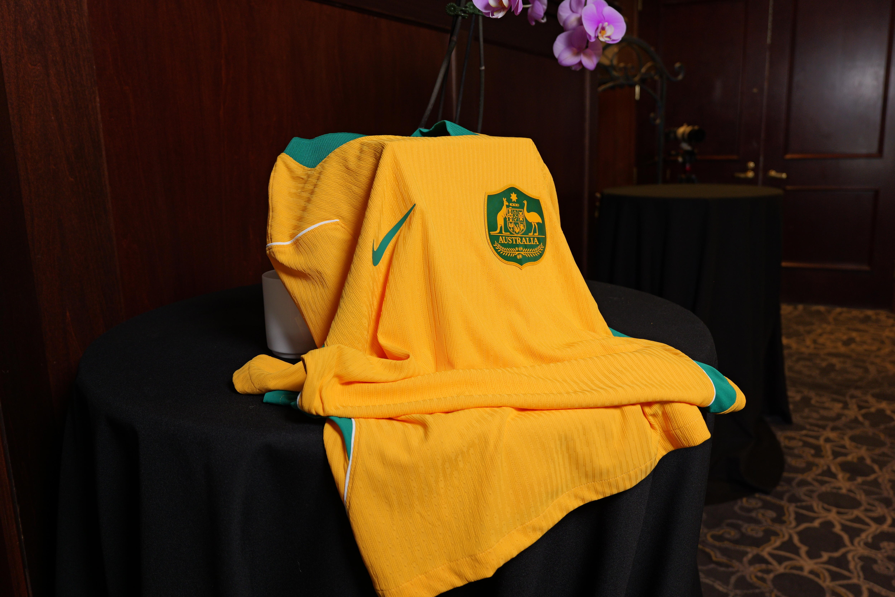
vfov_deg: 43.6
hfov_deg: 61.9
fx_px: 746
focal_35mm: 30
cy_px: 298
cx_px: 448
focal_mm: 30
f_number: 5.5
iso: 800
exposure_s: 1/30
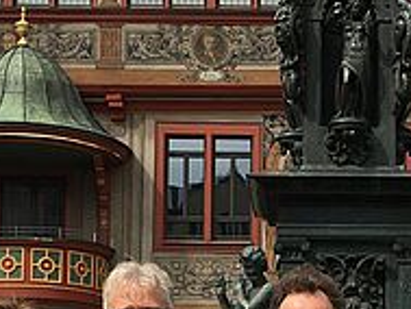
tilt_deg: +2.8
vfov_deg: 14.3
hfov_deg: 19.3
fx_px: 1188
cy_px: 374
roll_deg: -0.4
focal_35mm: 100
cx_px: 359
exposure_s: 1/1425
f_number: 2.2
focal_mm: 4.15
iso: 25
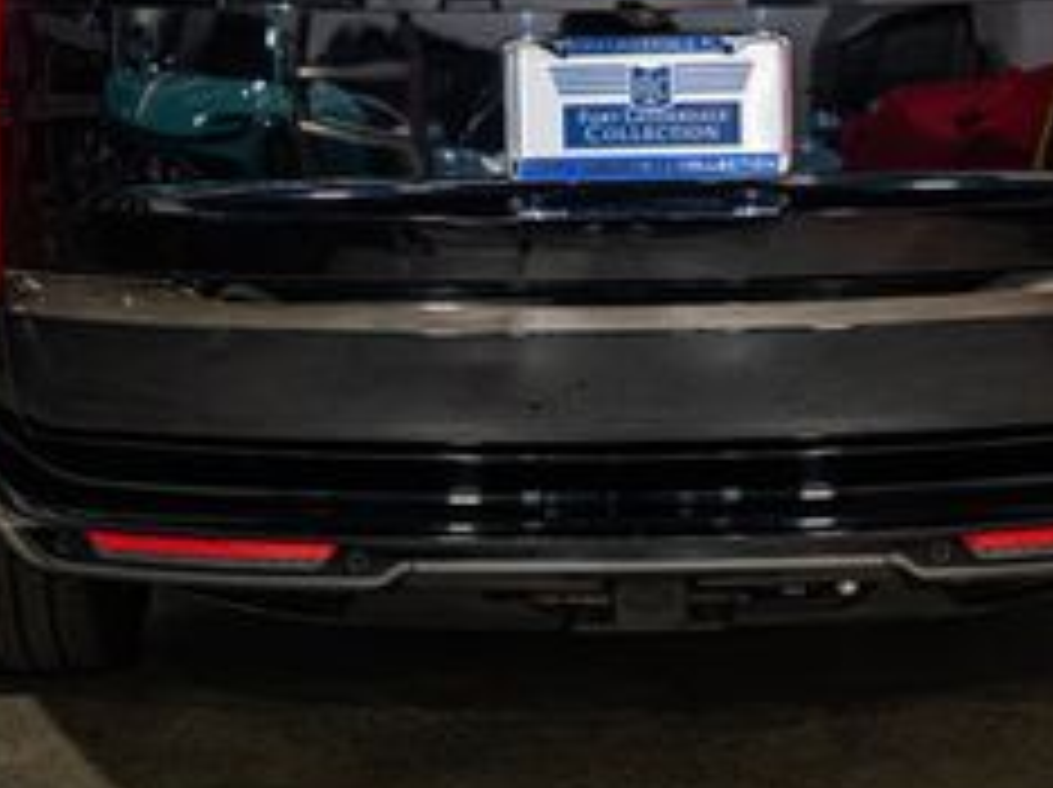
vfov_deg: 12.6
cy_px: 79
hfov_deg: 17.0
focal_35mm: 116
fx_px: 3525
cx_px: 662
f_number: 4
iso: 1600
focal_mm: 44
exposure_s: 1/50
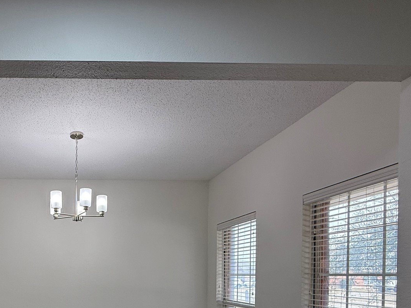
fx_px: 321
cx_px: 72
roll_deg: -0.4
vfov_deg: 46.5
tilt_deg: -0.2
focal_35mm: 27
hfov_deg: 59.3
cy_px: 275
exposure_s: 1/120
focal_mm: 2.22
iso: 100
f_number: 2.2
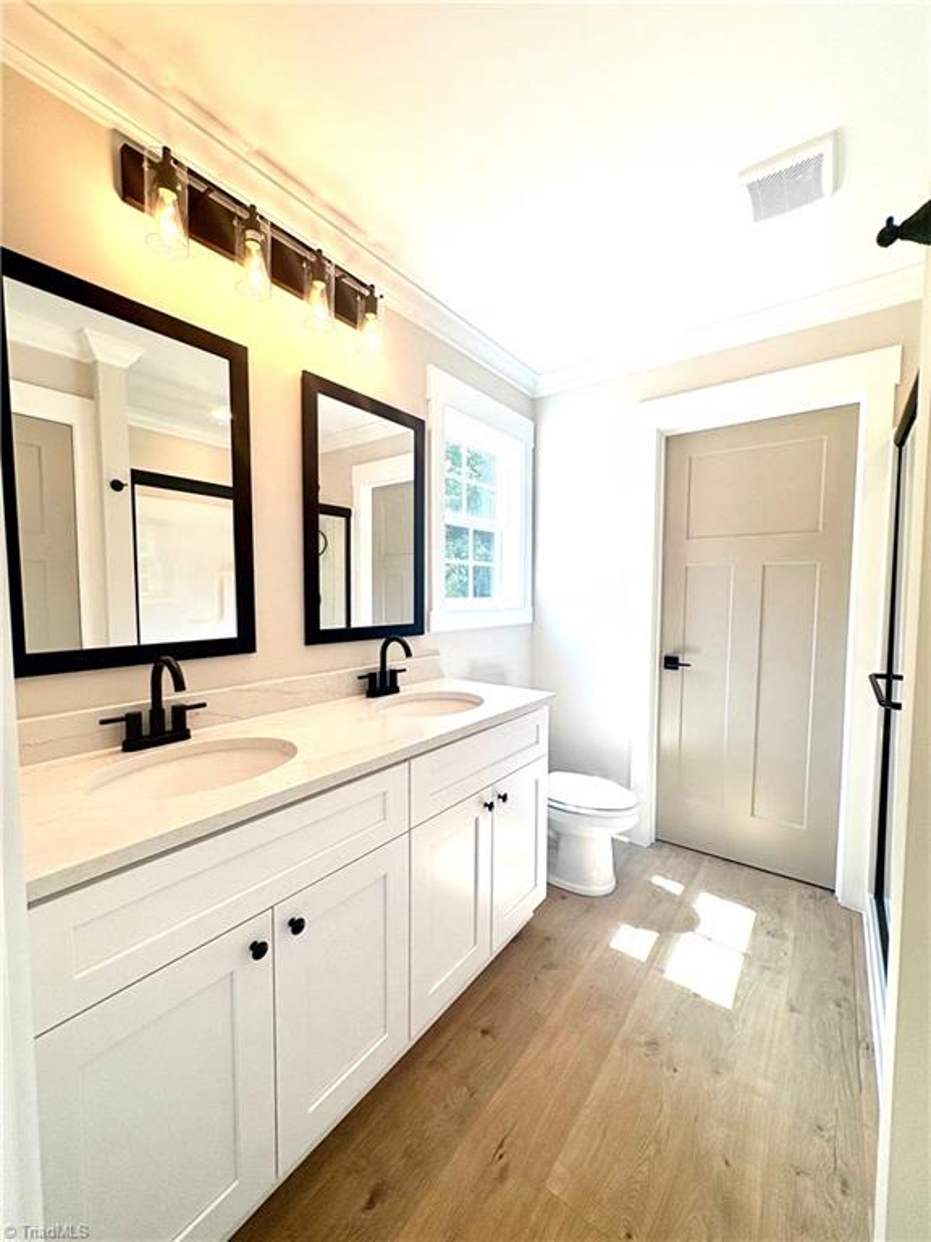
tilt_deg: -2.8
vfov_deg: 102.1
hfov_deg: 85.7
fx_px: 502
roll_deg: -0.2
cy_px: 621
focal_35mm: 14
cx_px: 466
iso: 64
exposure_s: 1/271
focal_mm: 2.22
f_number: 2.2
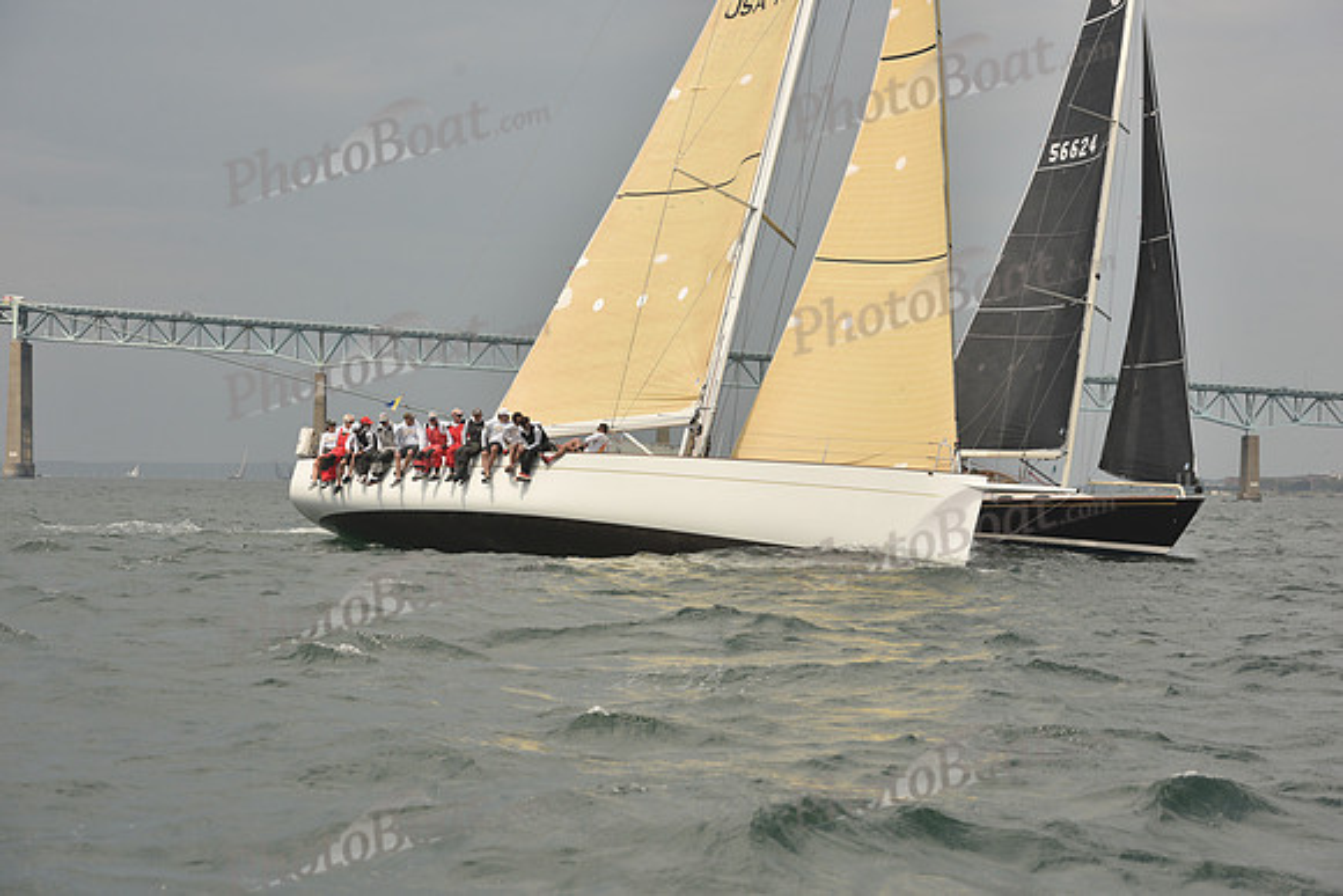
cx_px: 672
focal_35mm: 90
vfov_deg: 15.2
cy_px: 448
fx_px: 3358
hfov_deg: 22.6
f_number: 8
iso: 250
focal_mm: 90
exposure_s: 1/640
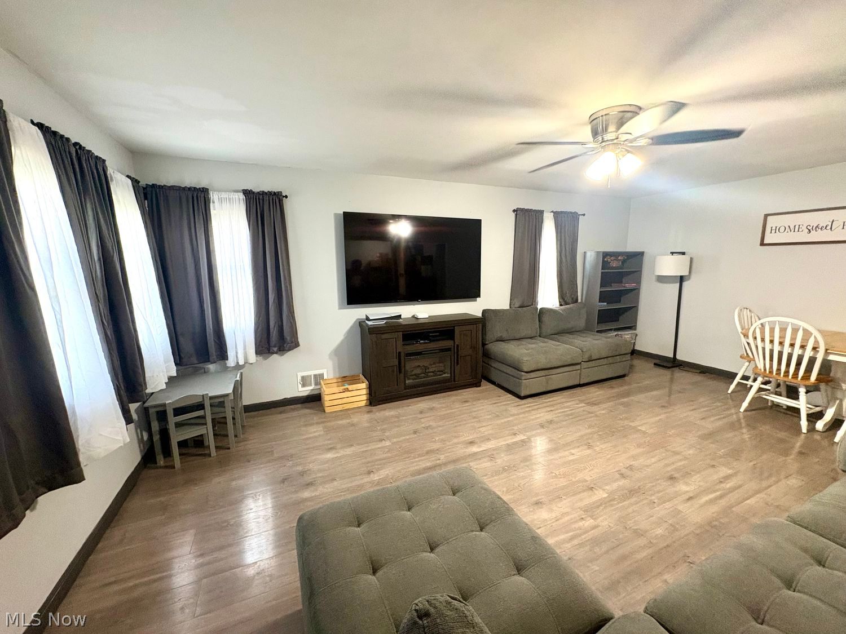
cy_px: 317
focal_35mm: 14
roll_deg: +1.8
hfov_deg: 102.1
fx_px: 342
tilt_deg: -9.2
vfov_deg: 85.7
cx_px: 423
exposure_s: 1/60
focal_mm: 2.22
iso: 400
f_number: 2.2
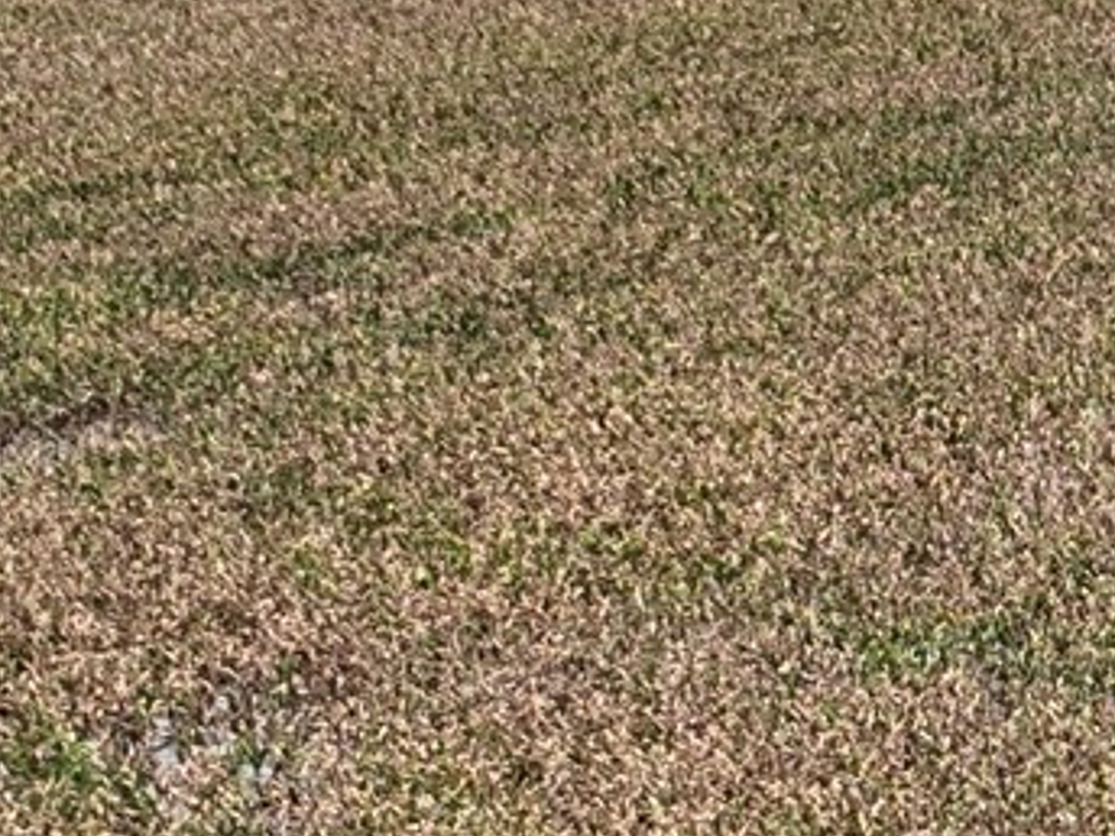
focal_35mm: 143
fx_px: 4606
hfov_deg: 12.4
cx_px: 2095
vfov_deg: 10.3
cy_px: 646
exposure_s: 1/2000
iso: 100
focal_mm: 12.29
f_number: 2.8
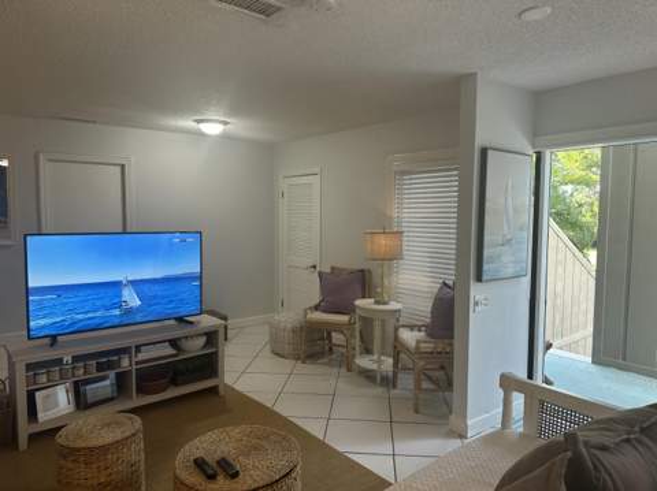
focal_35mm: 24
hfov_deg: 71.7
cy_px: 246
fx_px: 455
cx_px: 328
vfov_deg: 56.7
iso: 100
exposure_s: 1/120
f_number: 1.78
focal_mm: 6.86
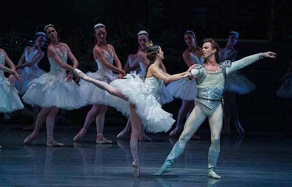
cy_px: 98
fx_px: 2961
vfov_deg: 3.6
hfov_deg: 5.6
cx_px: 146
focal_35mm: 369
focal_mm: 364
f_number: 5.6
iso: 8000
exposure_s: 1/250
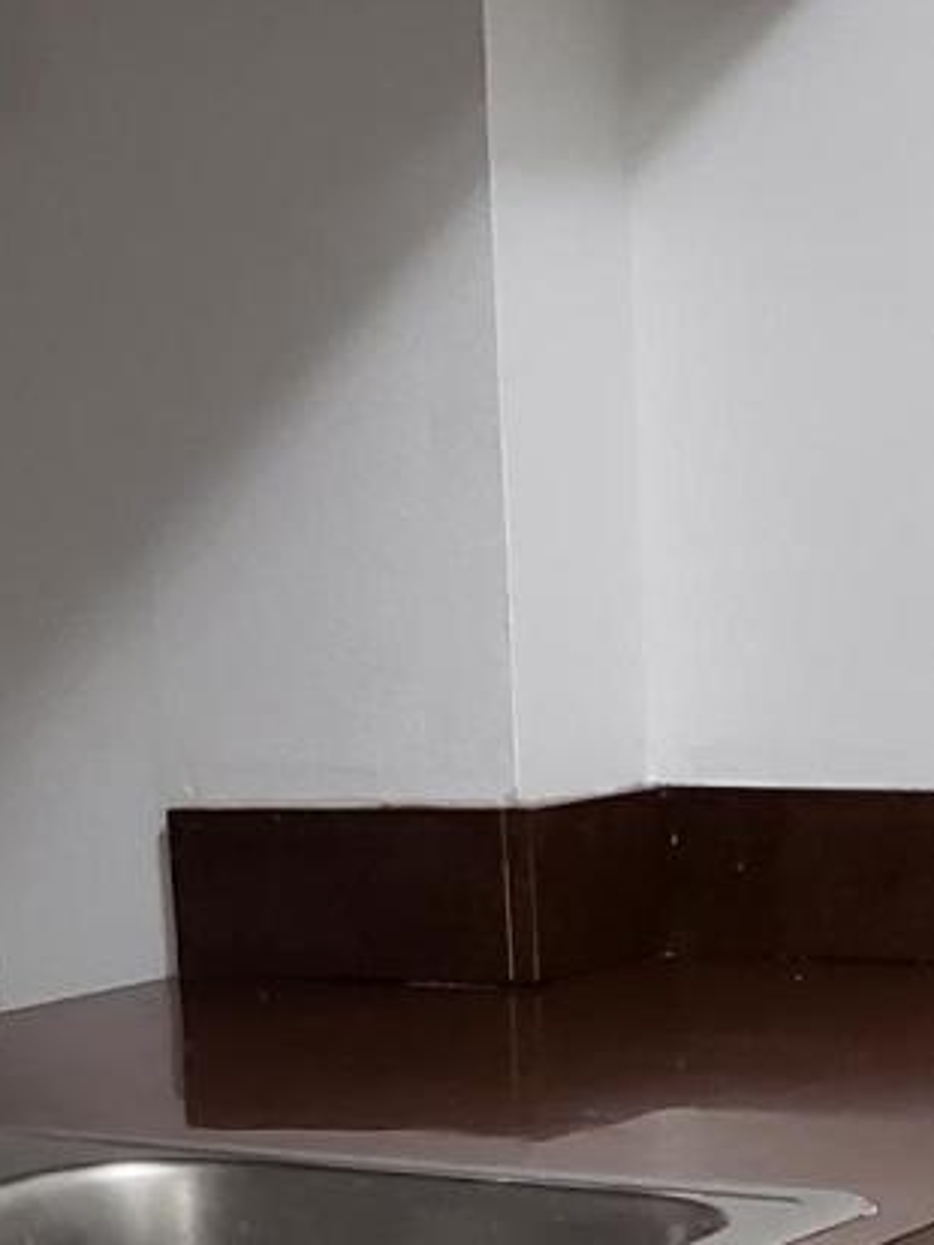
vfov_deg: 15.1
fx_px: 4531
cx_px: 708
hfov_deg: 11.7
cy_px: 1486
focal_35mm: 126
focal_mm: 4.3
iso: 320
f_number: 1.5
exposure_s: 1/60
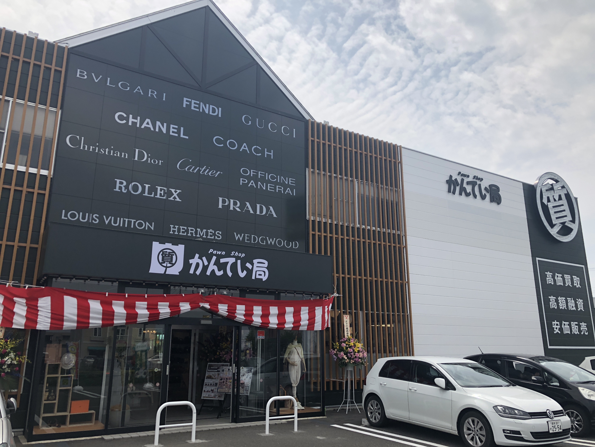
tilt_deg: +14.1
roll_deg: +0.1
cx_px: 298
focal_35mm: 28
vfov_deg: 49.7
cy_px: 224
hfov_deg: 63.4
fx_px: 481
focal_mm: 4
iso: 25
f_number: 1.8
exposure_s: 1/3247
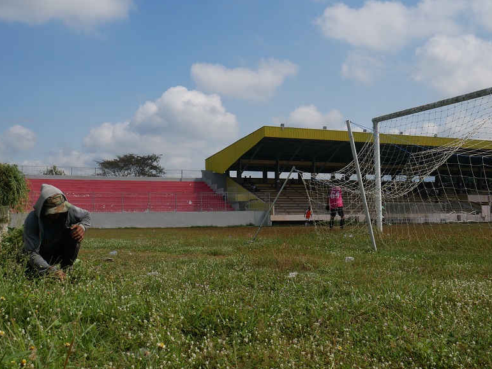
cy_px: 174
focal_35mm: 42
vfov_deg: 34.4
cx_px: 239
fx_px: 597
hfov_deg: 44.8
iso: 200
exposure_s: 1/640
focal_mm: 18
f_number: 10
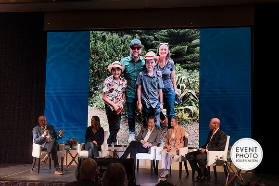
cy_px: 93
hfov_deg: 41.1
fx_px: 372
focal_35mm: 48
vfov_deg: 28.1
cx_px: 140
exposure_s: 1/125
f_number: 5
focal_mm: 48
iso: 800
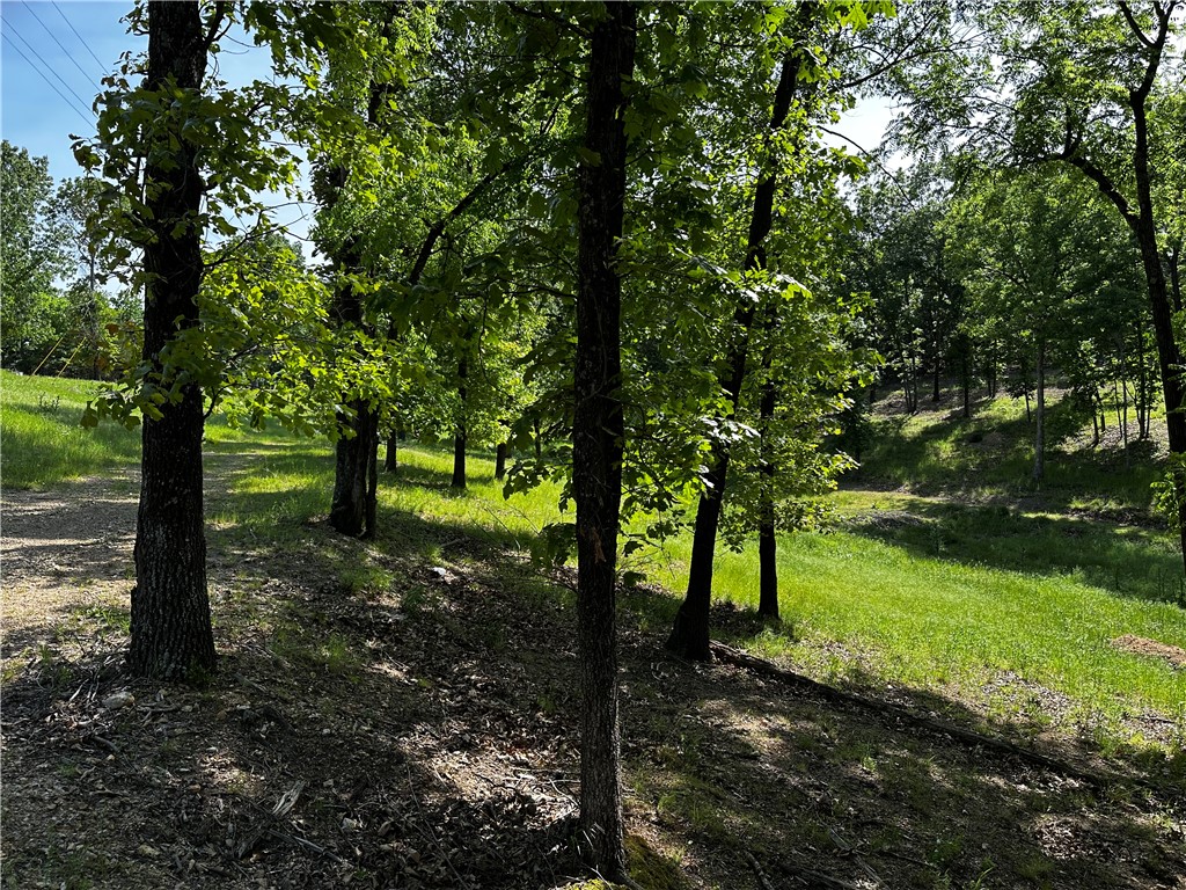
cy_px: 445
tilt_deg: +1.1
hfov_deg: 71.6
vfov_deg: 56.8
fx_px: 822
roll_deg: +2.0
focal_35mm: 24
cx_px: 593
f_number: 1.78
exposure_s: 1/1107
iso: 80
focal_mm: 6.86
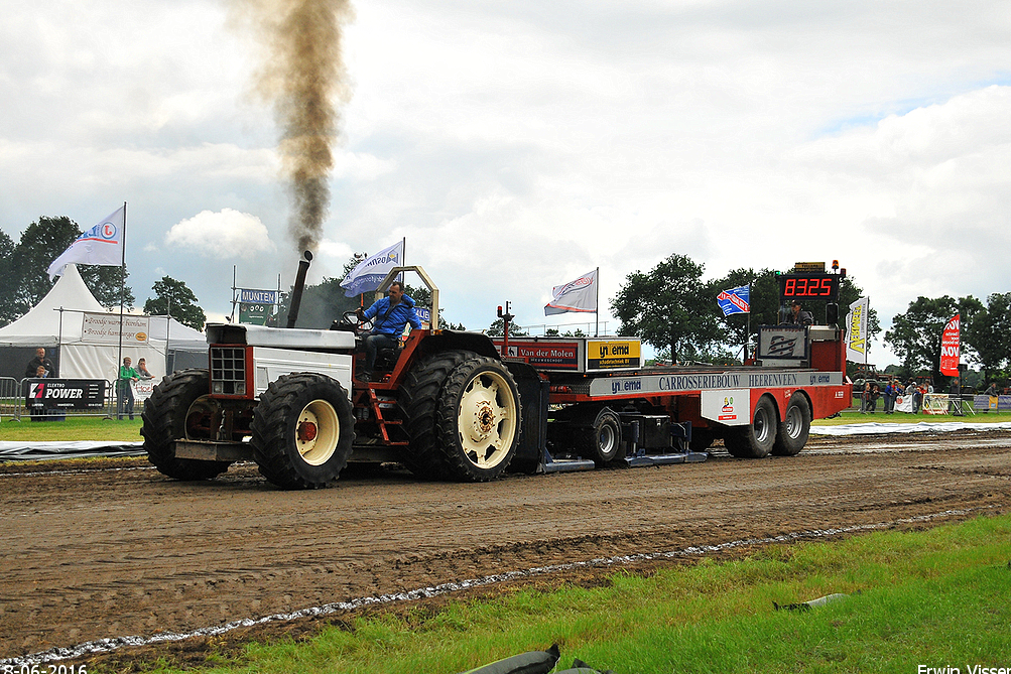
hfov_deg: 37.2
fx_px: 1503
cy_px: 340
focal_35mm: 54
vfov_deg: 25.3
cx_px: 503
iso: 500
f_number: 5
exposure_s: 1/2500
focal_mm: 35
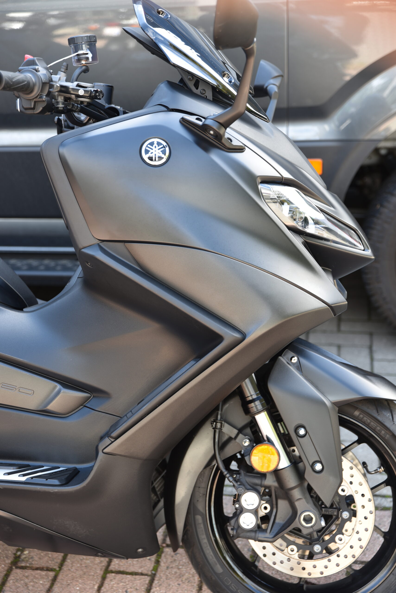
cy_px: 296
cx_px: 198
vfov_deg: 32.4
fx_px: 1022
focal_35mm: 62
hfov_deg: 21.9
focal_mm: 62
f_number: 3.2
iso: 100
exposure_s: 1/60
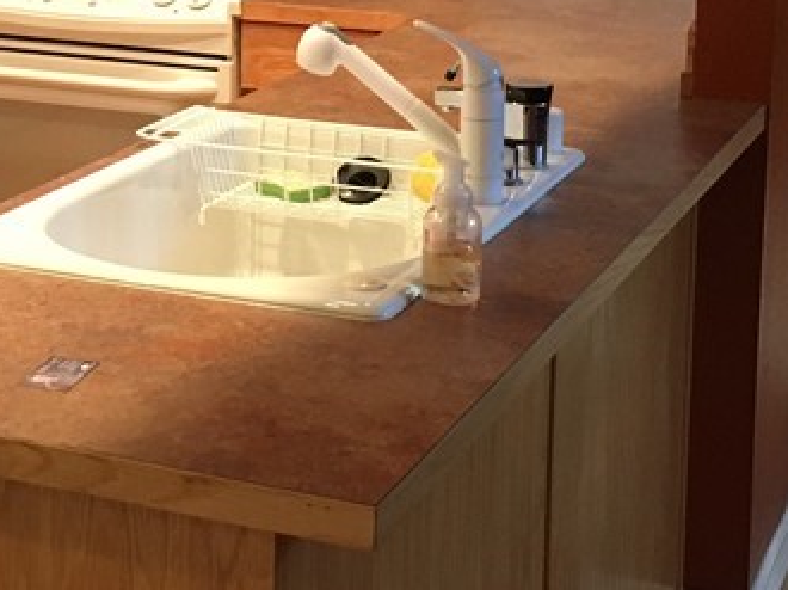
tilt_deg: -9.5
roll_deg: -1.0
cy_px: 17
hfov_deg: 21.6
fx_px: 2047
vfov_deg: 16.1
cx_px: 215
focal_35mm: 90
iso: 160
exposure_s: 1/30
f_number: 2.2
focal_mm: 4.15
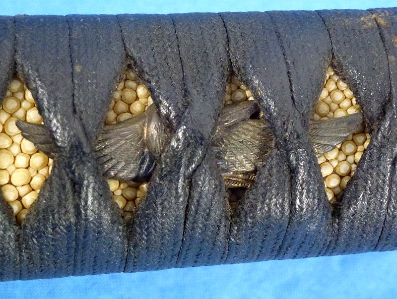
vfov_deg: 18.0
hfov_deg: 23.8
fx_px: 942
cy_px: 150
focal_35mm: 82
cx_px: 198
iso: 800
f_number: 4.8
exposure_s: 1/60
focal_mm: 14.8
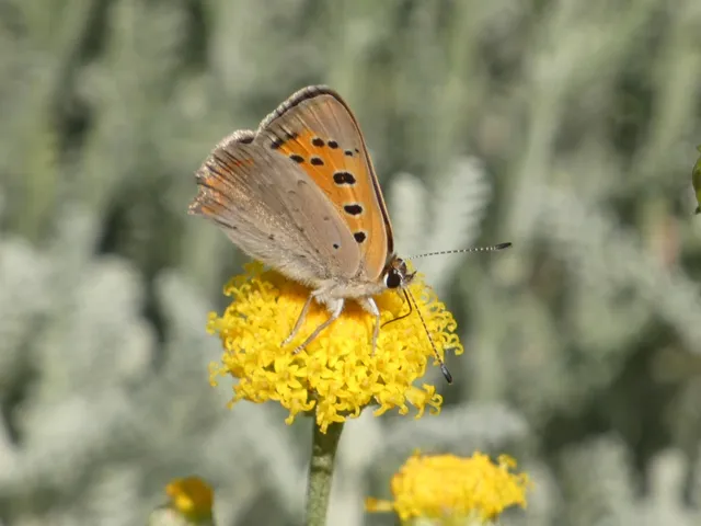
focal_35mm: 600
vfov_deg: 2.5
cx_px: 350
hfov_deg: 3.3
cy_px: 263
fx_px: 12150
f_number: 5.6
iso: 80
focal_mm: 107.6
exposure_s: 1/200
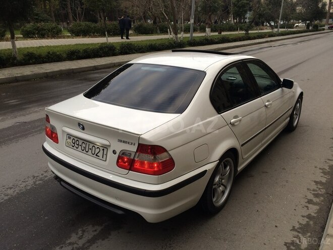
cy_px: 125
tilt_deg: -19.5
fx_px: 279
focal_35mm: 29
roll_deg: +0.1
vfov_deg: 48.2
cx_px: 166
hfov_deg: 61.7
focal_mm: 4.15
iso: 32
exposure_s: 1/110
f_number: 2.2
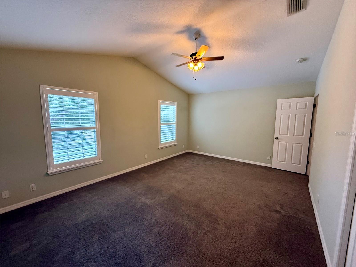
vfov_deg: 85.7
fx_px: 144
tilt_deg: -4.6
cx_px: 178
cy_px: 134
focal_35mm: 14
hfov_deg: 102.1
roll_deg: +0.5
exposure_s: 1/60
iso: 400
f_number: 2.2
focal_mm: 2.22
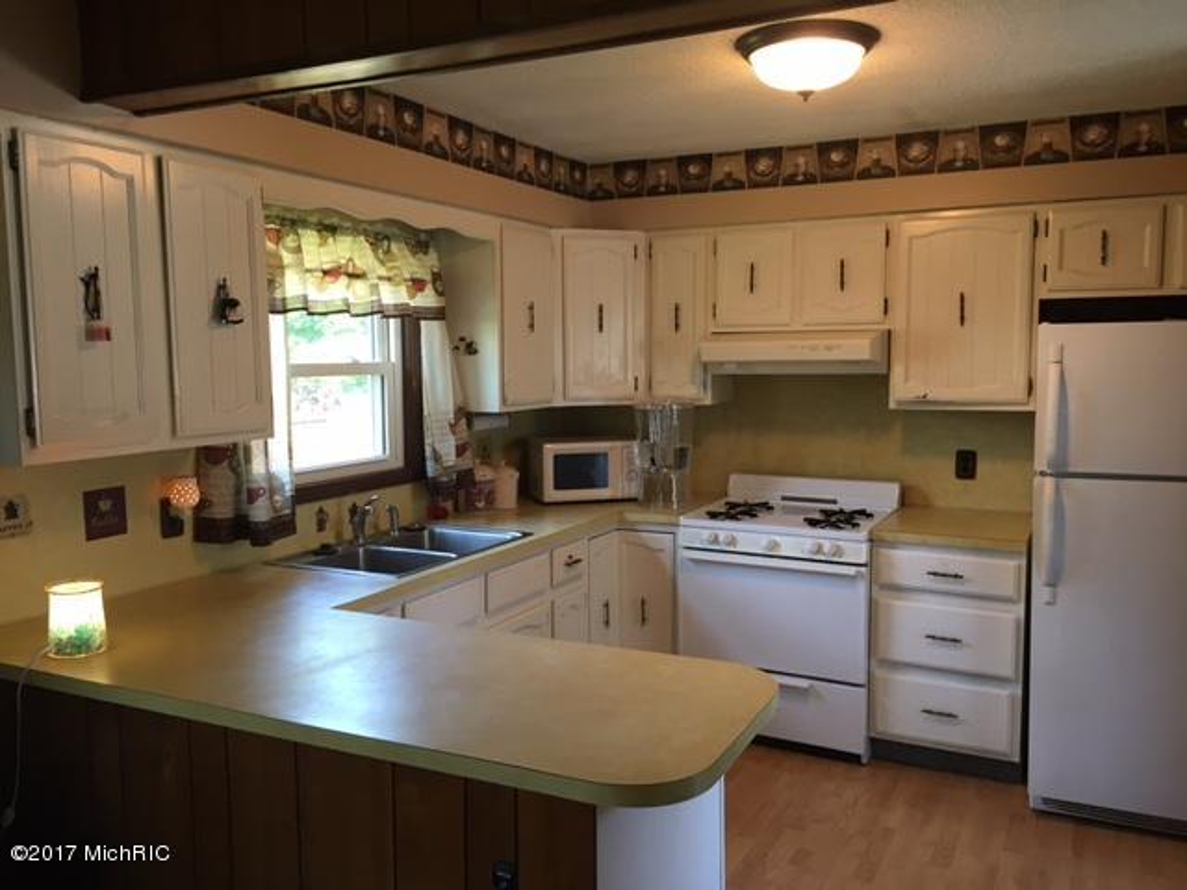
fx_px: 994
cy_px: 445
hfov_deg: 61.7
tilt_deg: -4.5
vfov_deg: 48.2
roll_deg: +0.8
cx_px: 594
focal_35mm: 29
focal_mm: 4.15
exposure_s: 1/30
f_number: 2.2
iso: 64
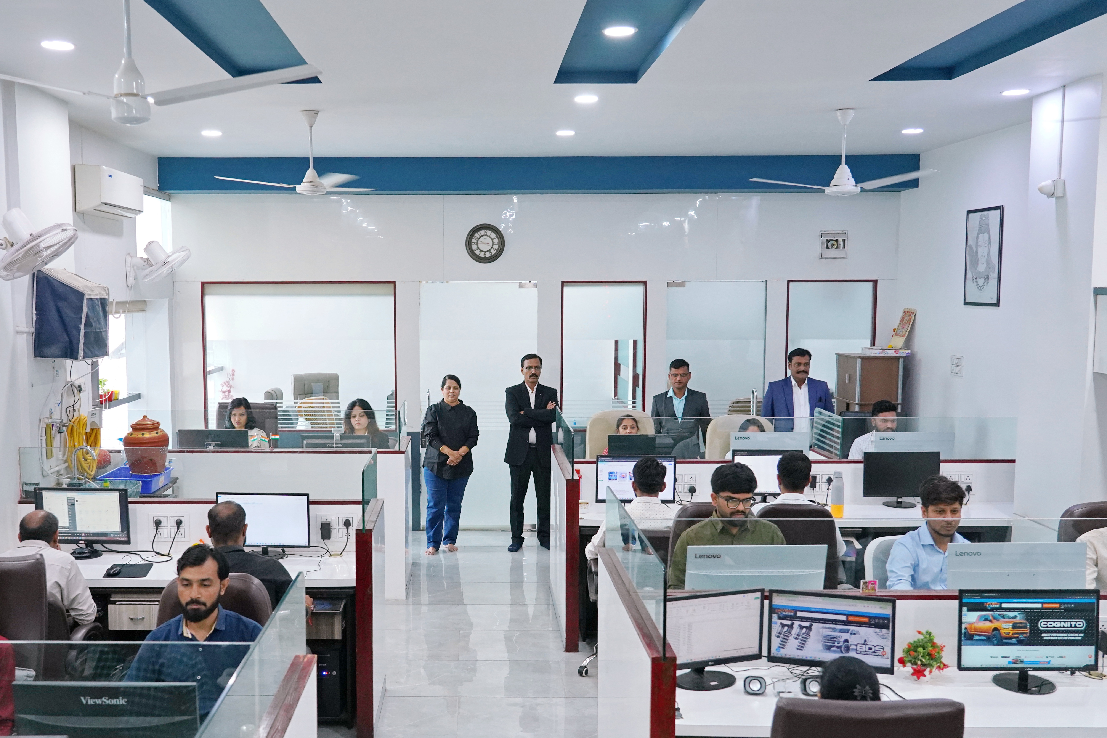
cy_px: 395
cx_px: 473
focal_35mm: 34
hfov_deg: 55.6
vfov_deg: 38.9
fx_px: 1045
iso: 3200
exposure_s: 1/160
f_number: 4.5
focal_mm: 29
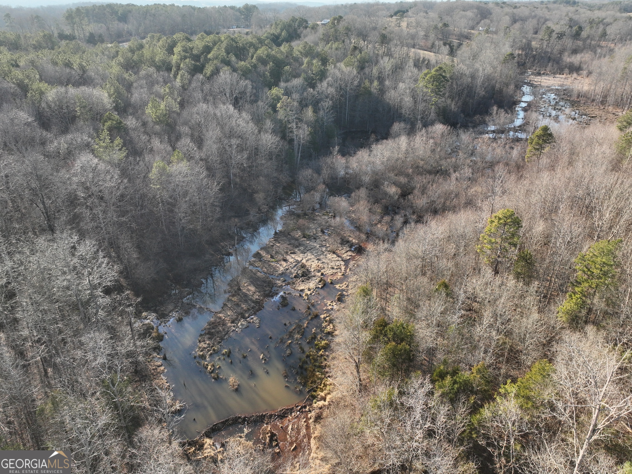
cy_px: 237
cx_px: 316
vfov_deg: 56.8
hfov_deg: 71.6
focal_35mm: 24
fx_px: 438
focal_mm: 12.29
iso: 350
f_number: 2.8
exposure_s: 1/200
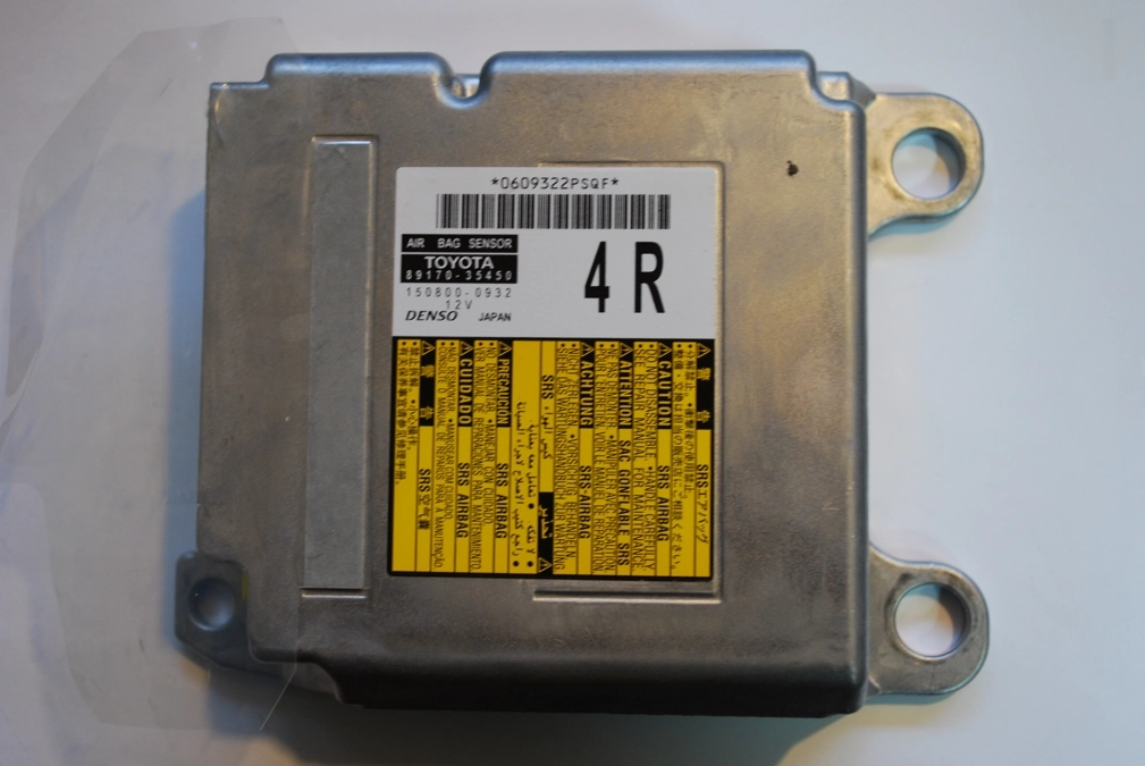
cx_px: 572
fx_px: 1528
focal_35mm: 48
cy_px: 383
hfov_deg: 41.1
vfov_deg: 28.1
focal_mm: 32
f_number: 5
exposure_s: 1/13
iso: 400
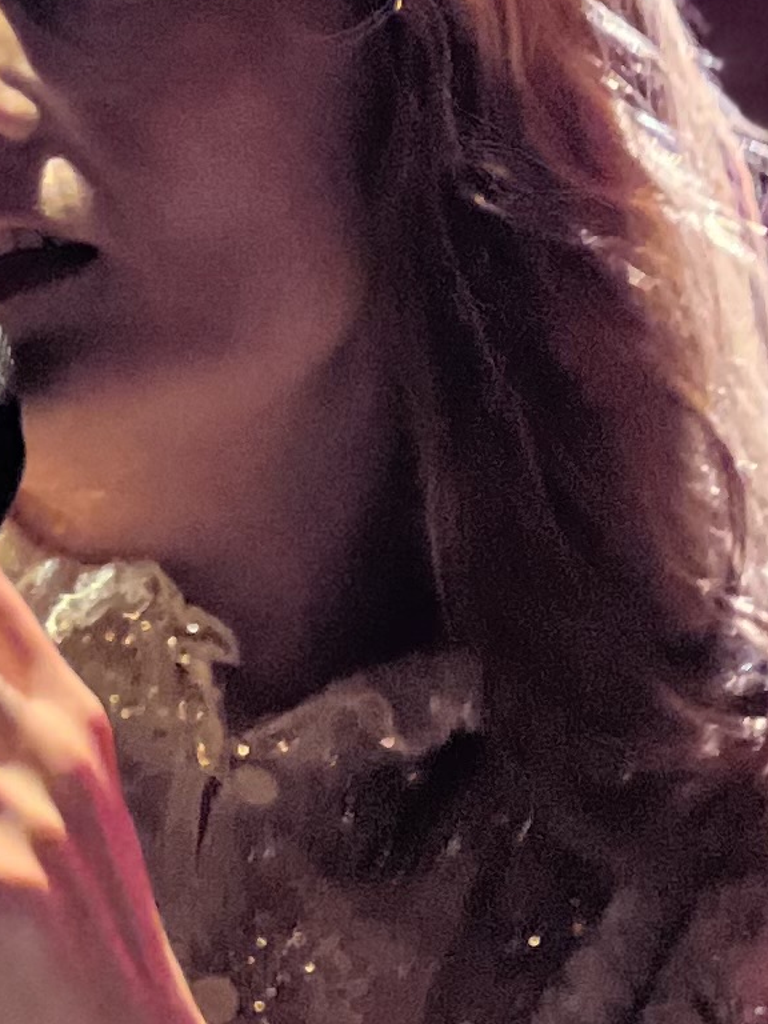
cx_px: 251
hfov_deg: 3.7
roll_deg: +1.6
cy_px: 961
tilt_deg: +8.3
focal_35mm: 404
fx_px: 11951
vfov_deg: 4.9
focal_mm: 9
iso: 320
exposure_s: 1/39
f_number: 2.8
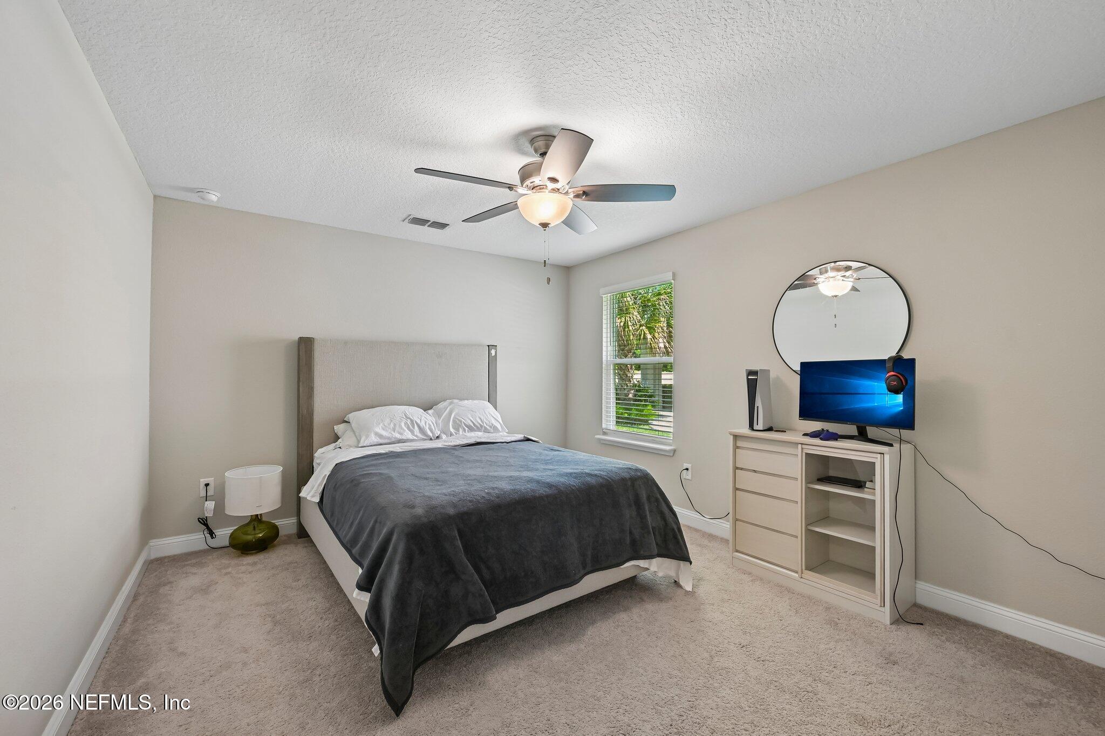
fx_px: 430
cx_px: 552
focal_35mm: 14
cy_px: 368
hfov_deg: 104.3
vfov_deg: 81.2
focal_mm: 14
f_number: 8
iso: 400
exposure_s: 1/4
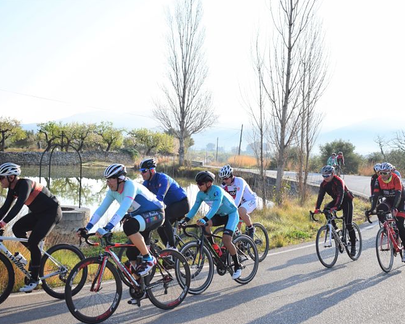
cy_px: 162
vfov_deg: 31.4
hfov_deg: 38.8
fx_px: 575
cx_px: 184
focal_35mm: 48
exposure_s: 1/1250
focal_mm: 28
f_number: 5
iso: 400
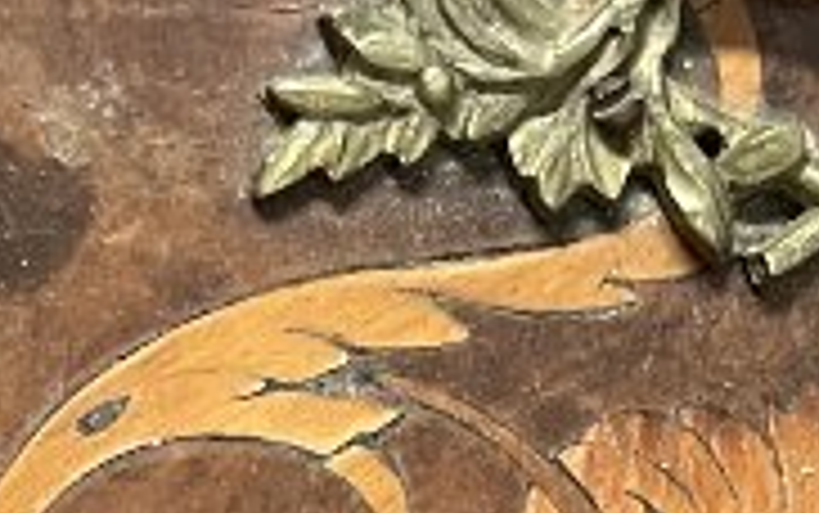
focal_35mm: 182
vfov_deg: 7.1
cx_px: 657
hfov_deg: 11.5
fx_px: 4065
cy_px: 783
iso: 400
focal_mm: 5.7
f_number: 1.5
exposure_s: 1/60
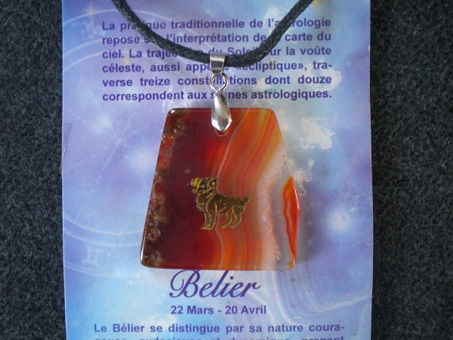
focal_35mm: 41
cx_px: 226
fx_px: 537
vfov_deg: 35.1
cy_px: 170
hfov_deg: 45.8
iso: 375
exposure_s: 1/57.4
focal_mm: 7.4
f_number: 3.5
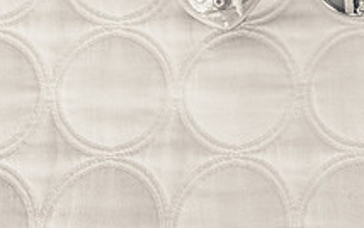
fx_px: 1370
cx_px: 364
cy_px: -69
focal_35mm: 138
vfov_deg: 9.3
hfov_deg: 14.9
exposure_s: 1/250
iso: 1250
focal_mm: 50
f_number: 3.2
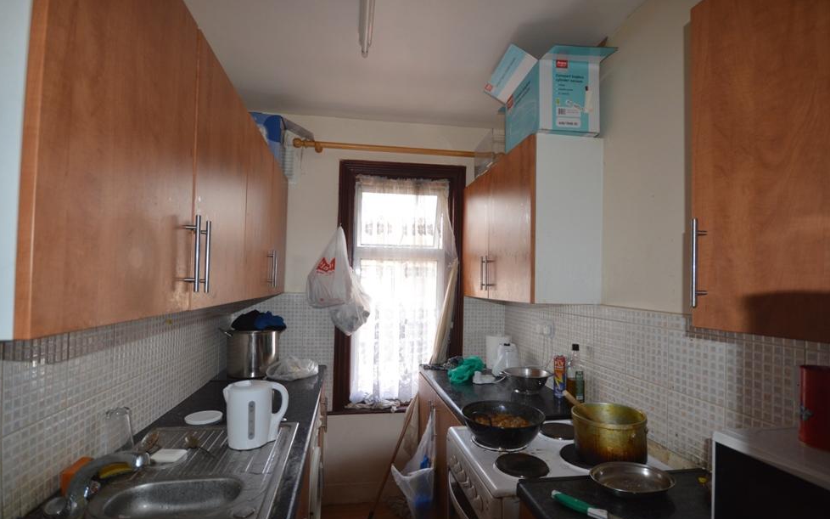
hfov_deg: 97.8
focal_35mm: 16
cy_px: 275
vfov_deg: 71.2
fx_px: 362
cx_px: 410
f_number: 4
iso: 400
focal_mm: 10
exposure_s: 1/100
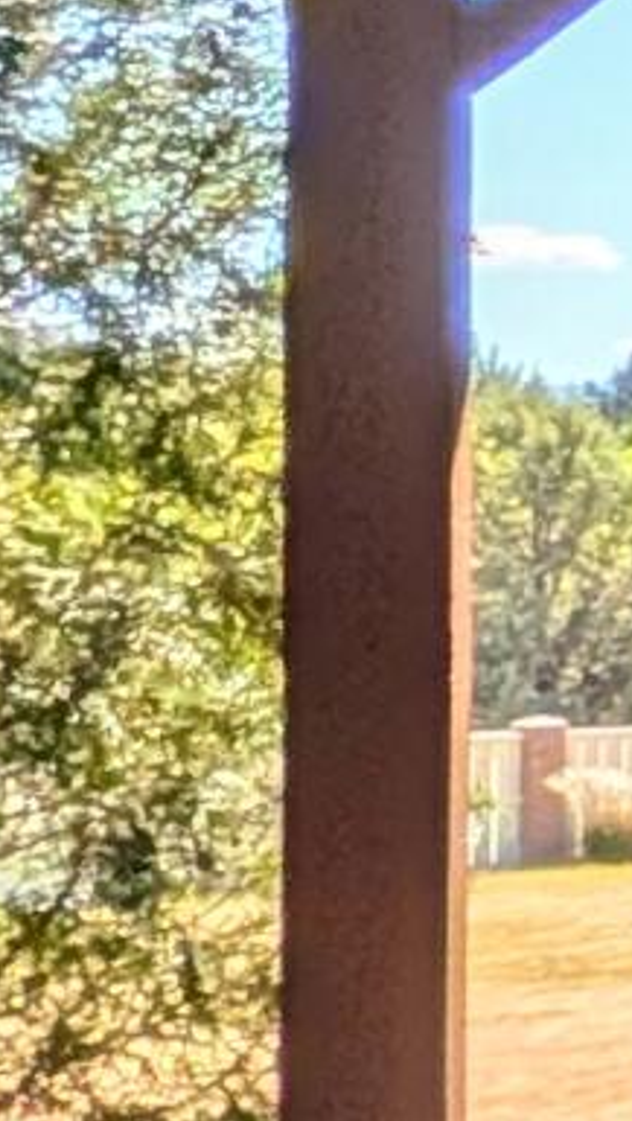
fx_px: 3034
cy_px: 524
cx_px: 3542
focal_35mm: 102
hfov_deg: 5.6
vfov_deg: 20.9
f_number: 1.7
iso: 52
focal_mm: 2.02
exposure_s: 1/2252
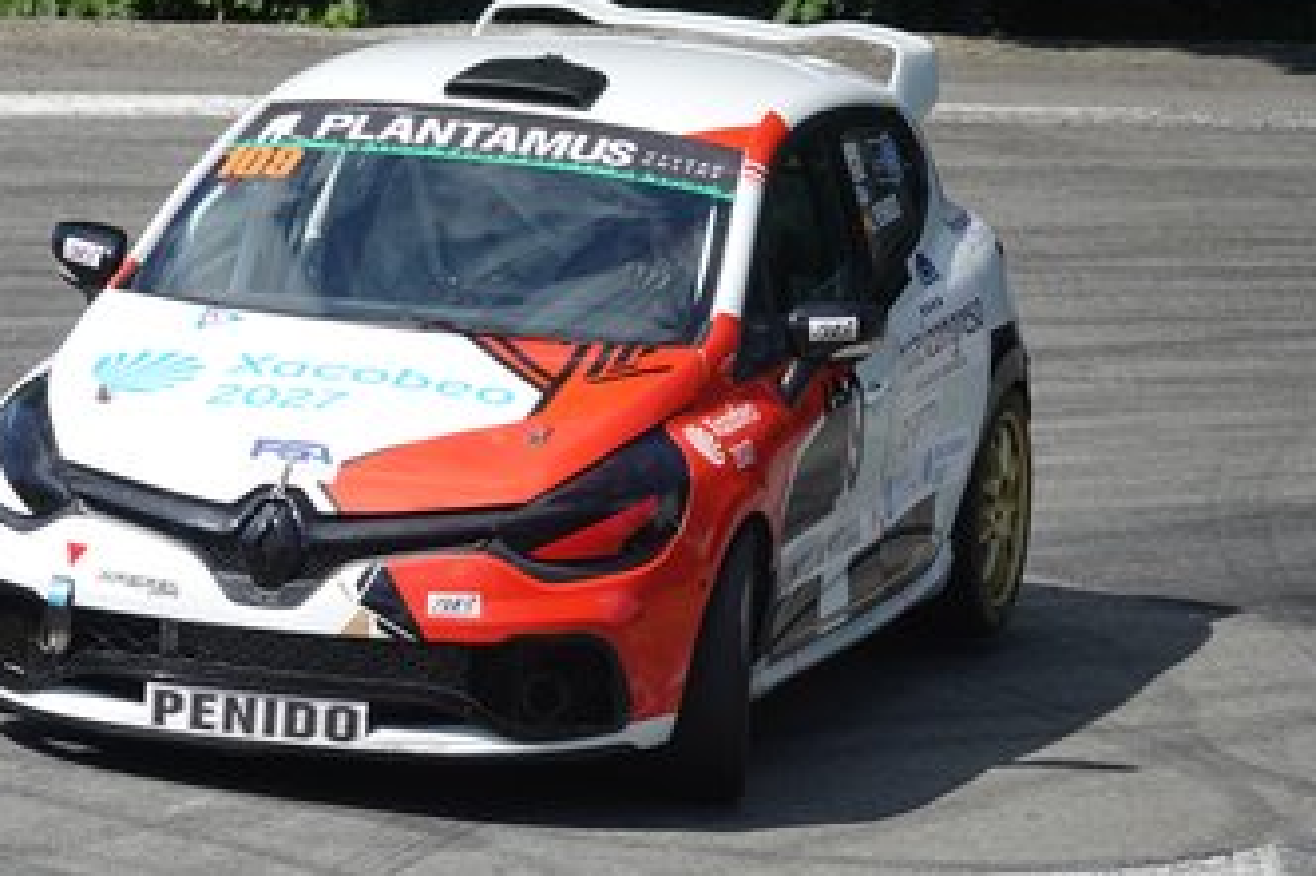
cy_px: 567
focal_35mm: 447
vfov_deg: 3.1
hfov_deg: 4.6
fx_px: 16331
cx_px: 432
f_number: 4
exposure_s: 1/800
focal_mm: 120.91
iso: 100
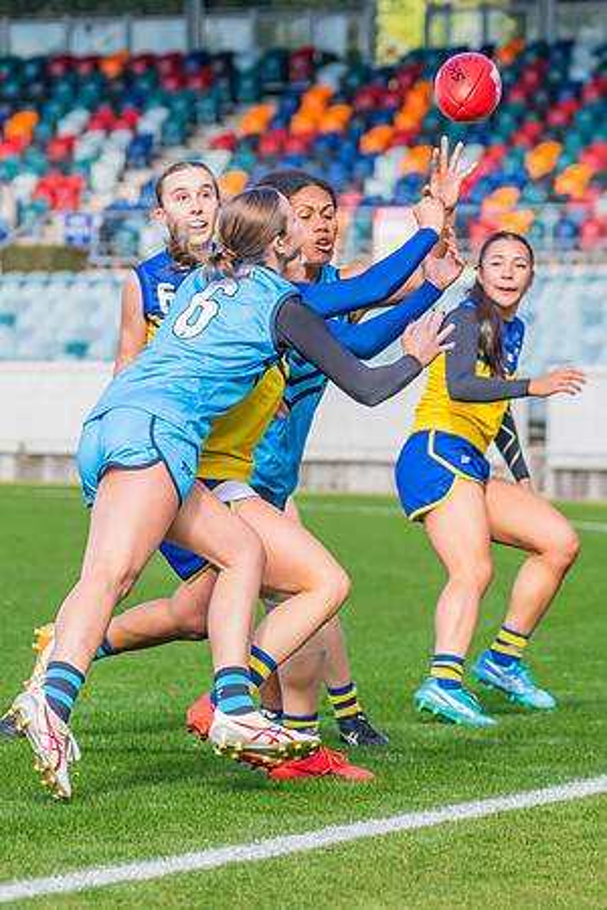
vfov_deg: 7.2
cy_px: 472
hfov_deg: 4.8
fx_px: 7228
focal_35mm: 286
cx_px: 247
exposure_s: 1/1250
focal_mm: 170
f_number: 6.3
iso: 800
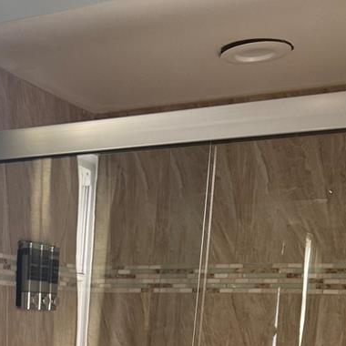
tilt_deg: -12.9
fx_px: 758
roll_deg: -1.2
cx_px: -3
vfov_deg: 22.2
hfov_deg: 24.5
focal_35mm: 67
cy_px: 488
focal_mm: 6.76
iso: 200
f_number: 1.78
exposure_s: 1/118
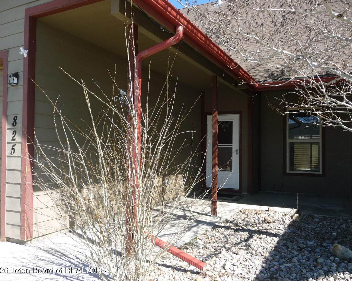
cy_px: 139
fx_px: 313
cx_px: 177
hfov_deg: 58.8
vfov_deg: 48.5
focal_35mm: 30
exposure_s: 1/400
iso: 100
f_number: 3.3
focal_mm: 4.7
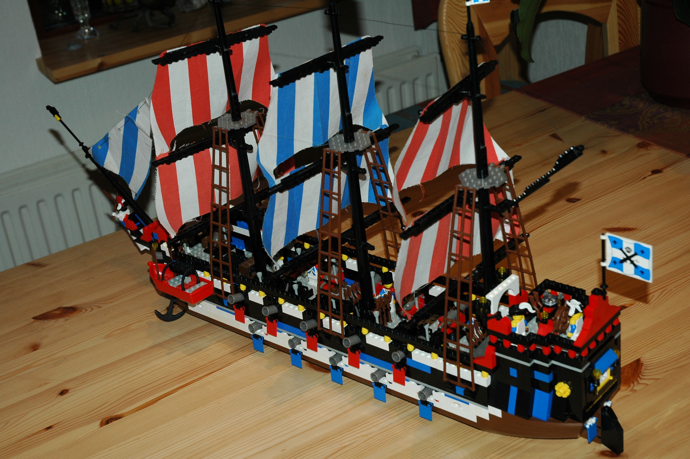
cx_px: 345
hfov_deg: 33.4
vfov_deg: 22.6
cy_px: 230
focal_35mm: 60
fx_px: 1149
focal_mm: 40
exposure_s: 1/125
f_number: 7.1
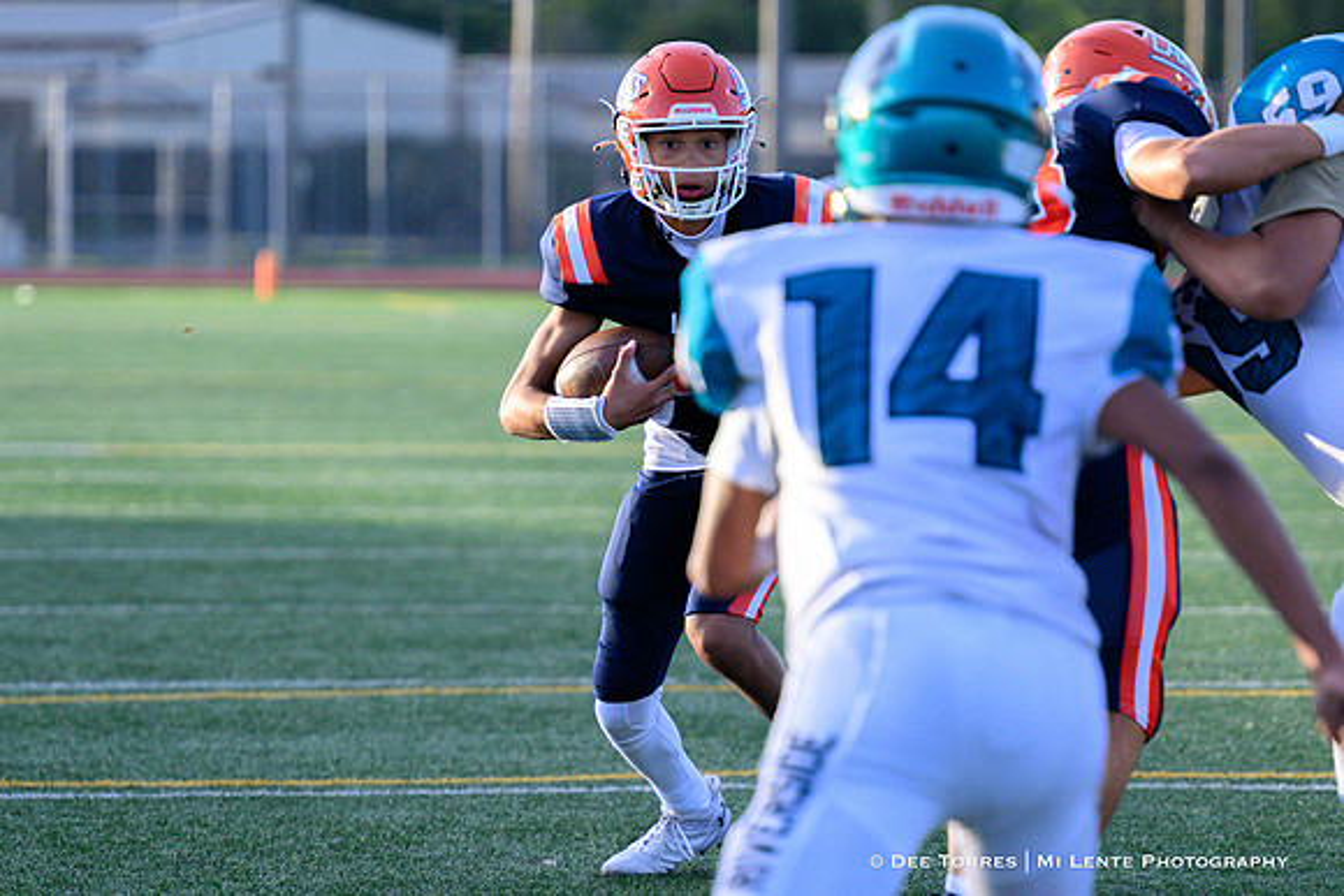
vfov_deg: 4.9
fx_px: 10564
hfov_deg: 7.3
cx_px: 698
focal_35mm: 283
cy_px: 563
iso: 1250
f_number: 4
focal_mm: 180
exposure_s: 1/2000
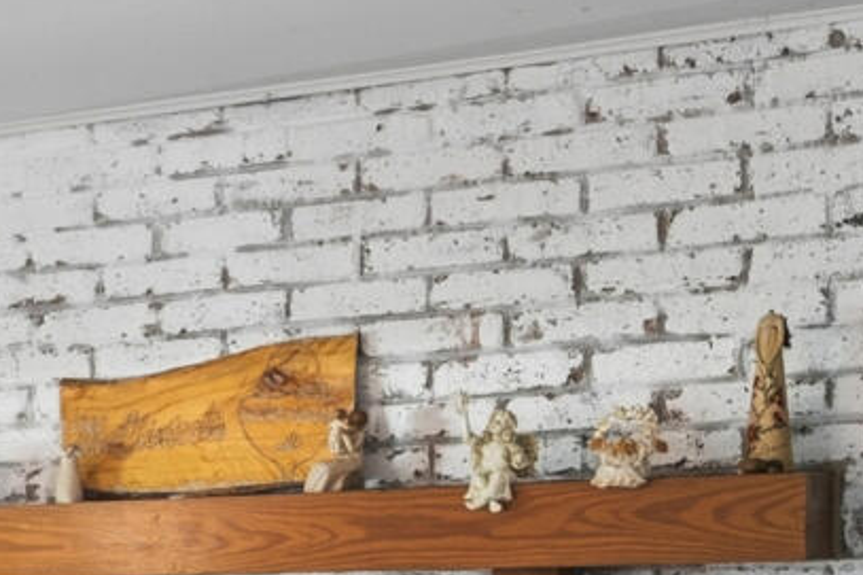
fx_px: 2827
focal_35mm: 118
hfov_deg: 12.8
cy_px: 668
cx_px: -1272
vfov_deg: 11.4
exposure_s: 1.6
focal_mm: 16
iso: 200
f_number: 11
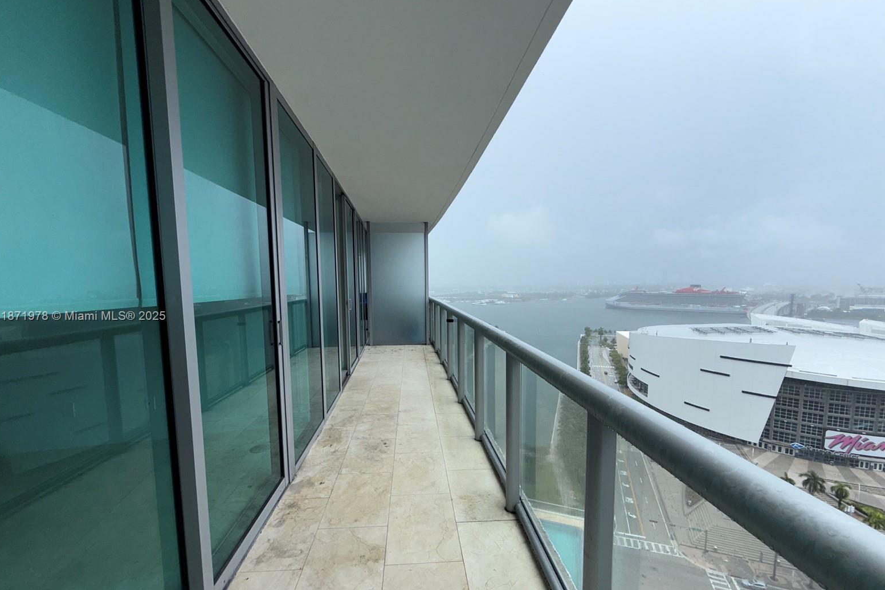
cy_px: 317
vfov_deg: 77.2
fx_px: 369
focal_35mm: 15
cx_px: 439
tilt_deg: -5.5
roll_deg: +0.2
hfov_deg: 100.4
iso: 16
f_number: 2.2
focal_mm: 2.22
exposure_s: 1/564
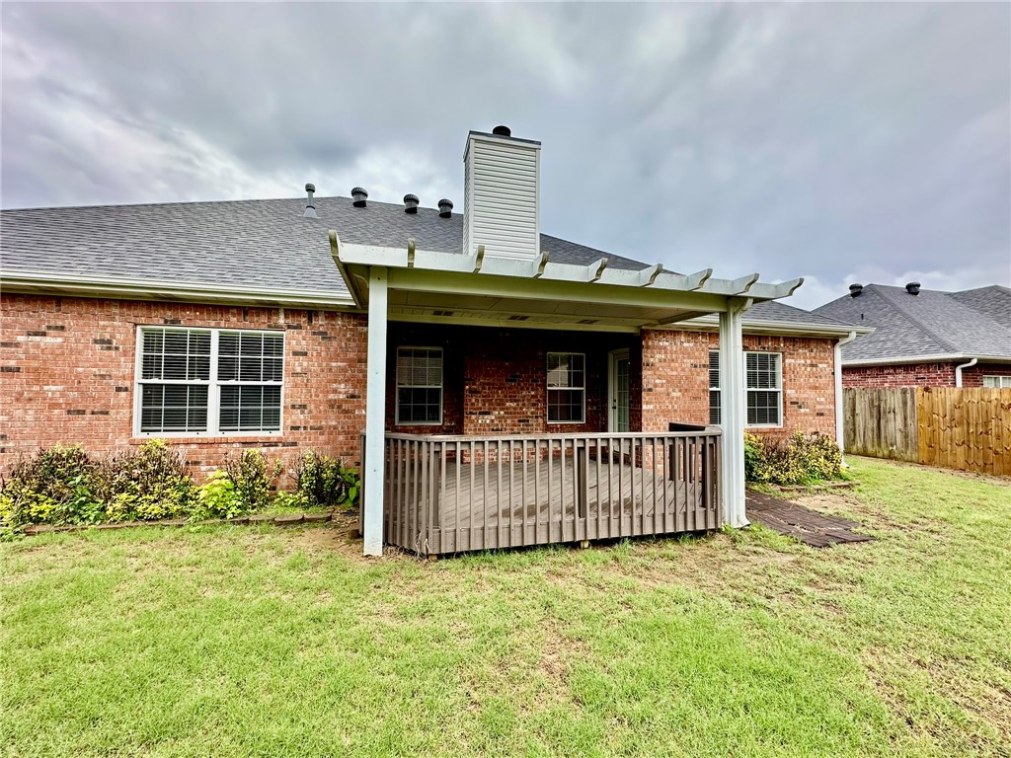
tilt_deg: +2.1
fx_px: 409
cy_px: 379
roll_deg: -0.5
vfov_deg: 85.7
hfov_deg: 102.1
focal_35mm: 14
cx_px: 506
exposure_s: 1/443
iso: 40
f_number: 2.2
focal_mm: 2.22
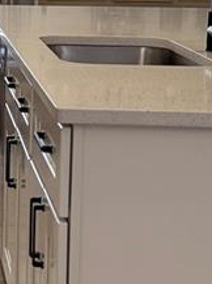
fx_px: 1089
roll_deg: -1.1
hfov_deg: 10.6
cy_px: 38
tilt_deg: -5.5
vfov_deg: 14.7
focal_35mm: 133
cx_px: -137
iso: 160
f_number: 1.78
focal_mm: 6.76
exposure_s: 1/198
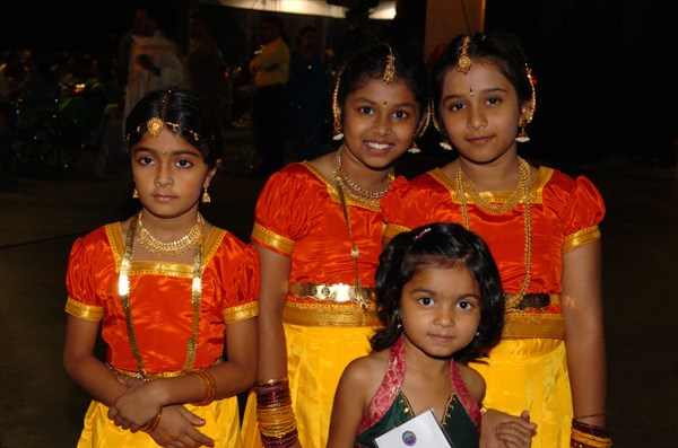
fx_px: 902
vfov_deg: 27.9
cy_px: 224
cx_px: 339
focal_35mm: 48
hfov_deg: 41.2
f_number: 4.5
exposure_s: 1/10
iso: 400
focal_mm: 32
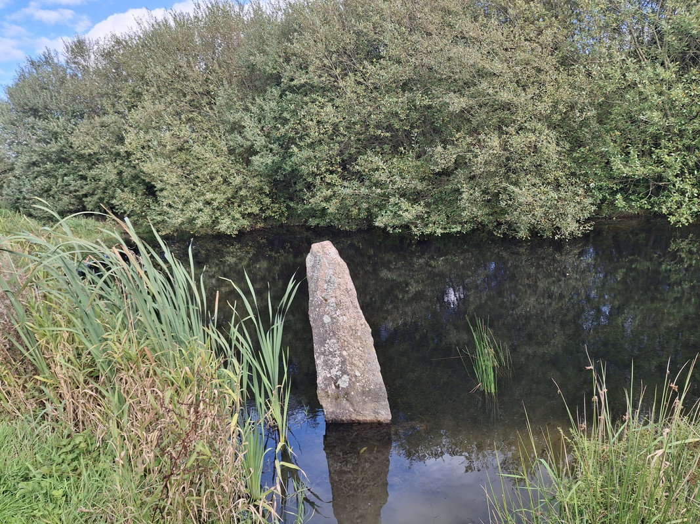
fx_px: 505
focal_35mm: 25
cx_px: 350
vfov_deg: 54.9
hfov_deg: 69.4
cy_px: 262
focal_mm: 4.69
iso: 32
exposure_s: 1/375
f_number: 1.8
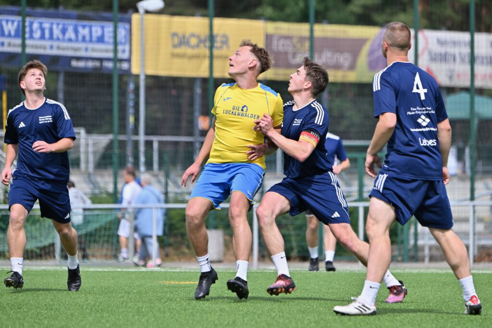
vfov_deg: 4.7
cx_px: 246
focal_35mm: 290
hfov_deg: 7.1
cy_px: 164
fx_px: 3964
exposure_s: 1/1600
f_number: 5.6
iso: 250
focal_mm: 290
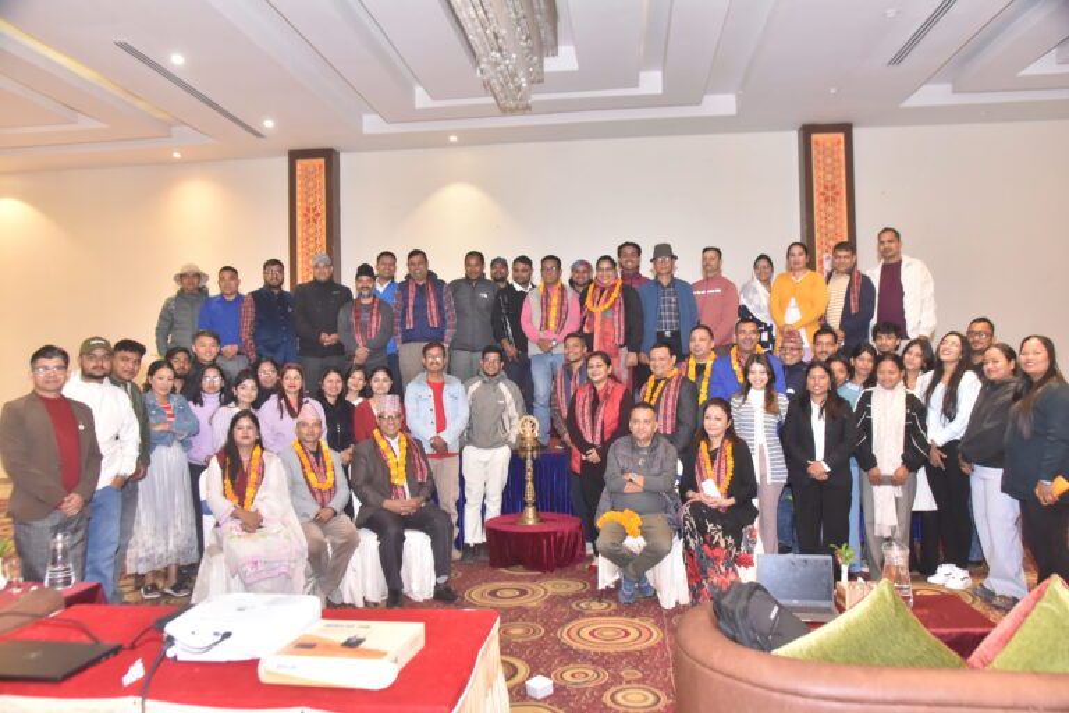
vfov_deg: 47.9
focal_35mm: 27
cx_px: 534
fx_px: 802
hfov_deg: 67.4
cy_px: 356
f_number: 5.6
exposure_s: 1/100
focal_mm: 27
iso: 5000
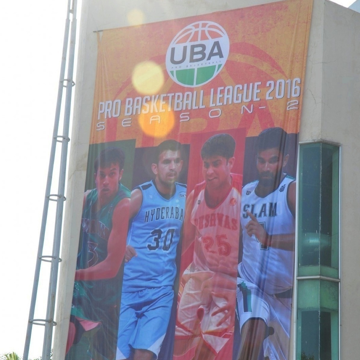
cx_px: 181
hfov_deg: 20.0
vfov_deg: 20.0
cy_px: 229
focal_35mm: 87
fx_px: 1019
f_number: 8
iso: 200
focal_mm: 45
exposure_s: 1/125
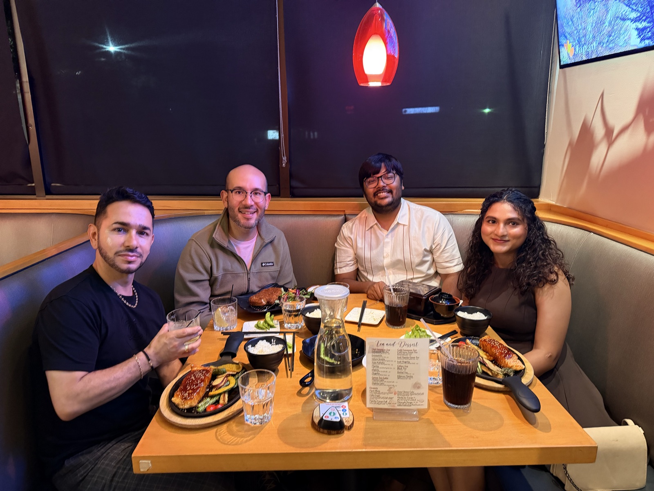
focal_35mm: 24
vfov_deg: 56.8
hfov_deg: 71.6
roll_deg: +0.3
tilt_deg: -14.6
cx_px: 327
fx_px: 453
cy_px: 246
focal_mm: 6.76
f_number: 1.78
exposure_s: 1/30
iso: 800
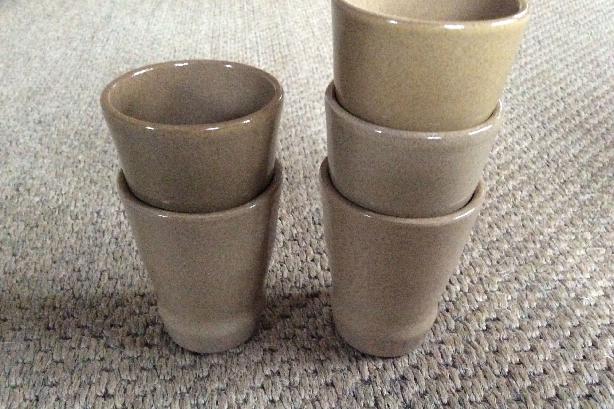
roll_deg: -0.3
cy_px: 193
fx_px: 580
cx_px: 301
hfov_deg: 55.8
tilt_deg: -33.4
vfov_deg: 38.9
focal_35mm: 34
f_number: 2.4
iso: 640
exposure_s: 1/17
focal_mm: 3.3
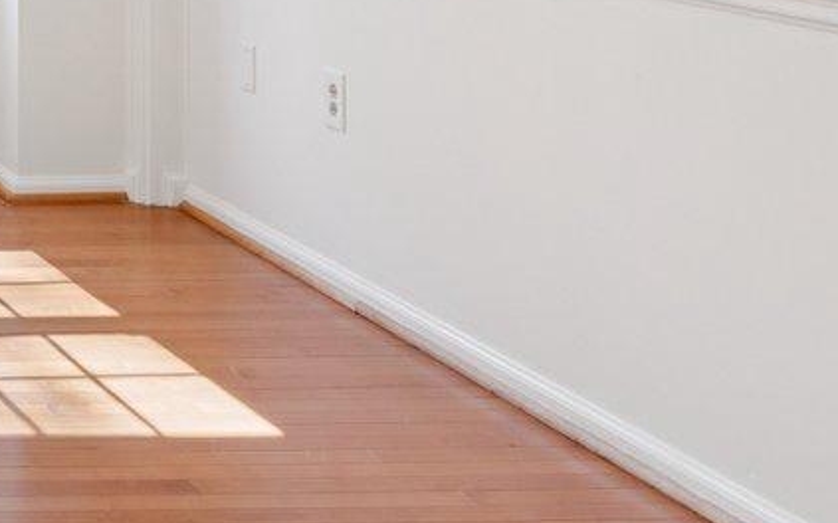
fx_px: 1804
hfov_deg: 20.7
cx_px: -537
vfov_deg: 15.3
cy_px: -262
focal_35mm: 79
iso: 400
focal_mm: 16
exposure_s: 1/80
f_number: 8
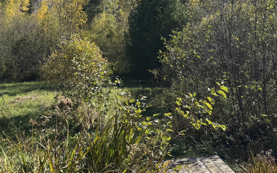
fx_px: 279
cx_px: 78
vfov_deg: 34.2
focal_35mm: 37
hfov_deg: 51.1
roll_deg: +2.7
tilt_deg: +5.0
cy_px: 62
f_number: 1.78
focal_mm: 6.76
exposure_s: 1/1721
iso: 80
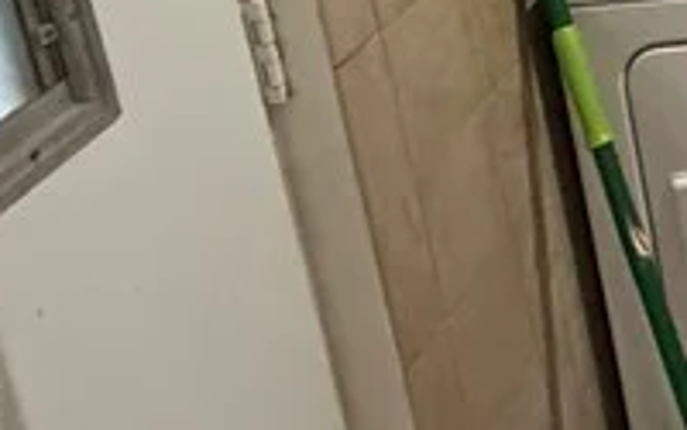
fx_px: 1423
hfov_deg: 19.8
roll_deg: +3.9
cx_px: 1240
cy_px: -272
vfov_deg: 15.4
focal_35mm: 76
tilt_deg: -13.8
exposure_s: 1/60
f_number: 2.2
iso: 1000
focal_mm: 2.22
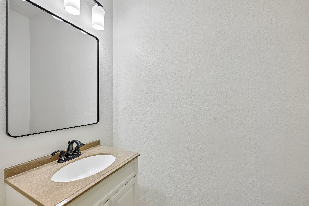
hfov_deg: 100.4
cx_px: 154
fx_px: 129
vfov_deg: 77.3
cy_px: 103
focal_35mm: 15
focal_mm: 15
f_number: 6.7
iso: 100
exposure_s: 1/45
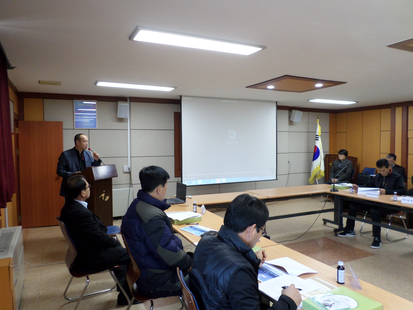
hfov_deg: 69.4
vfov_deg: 54.9
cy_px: 155
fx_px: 298
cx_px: 206
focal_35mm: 25
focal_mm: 4.5
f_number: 2.5
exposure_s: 1/30
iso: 200
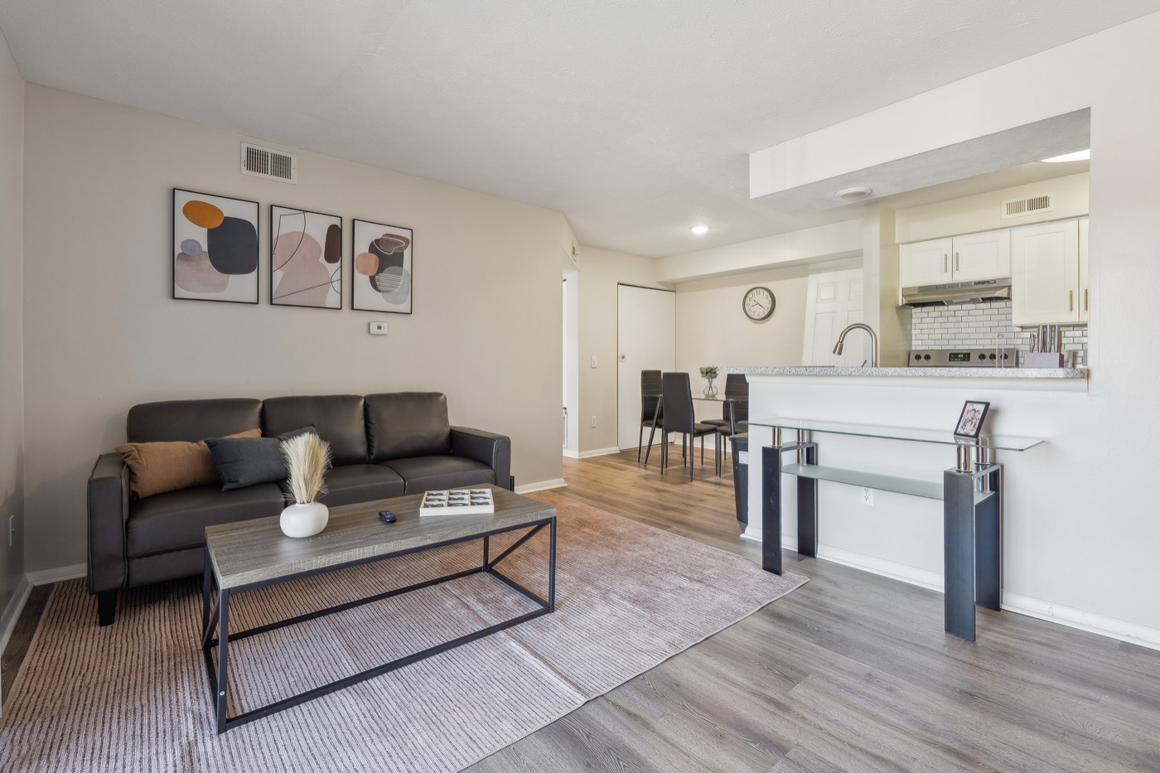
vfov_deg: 72.0
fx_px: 532
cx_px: 580
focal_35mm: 16
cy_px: 386
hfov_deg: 95.0
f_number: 8
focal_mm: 16.5
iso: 400
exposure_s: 1/8
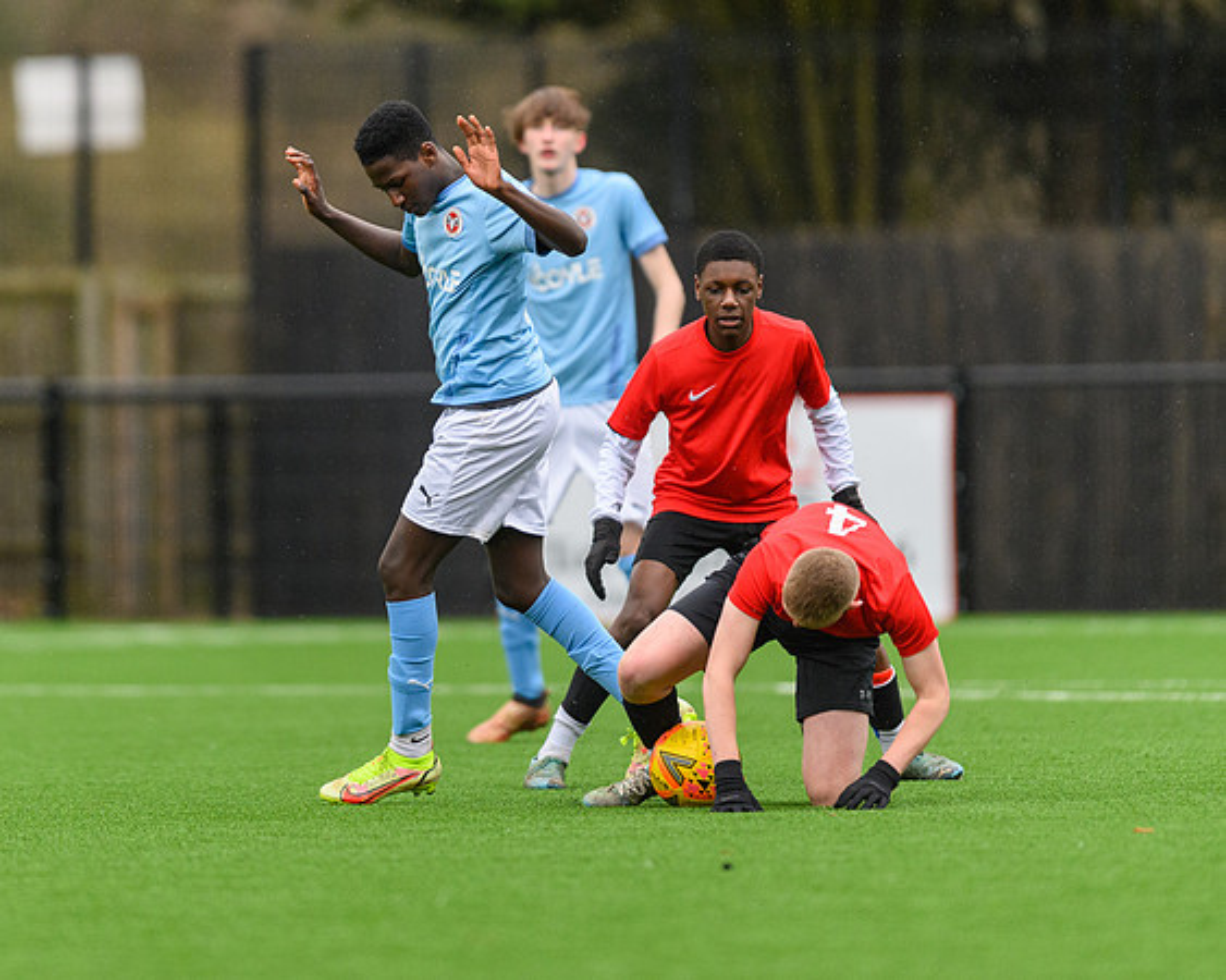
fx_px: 21577
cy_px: 484
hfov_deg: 3.3
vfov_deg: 2.6
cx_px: 426
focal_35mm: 595
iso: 1800
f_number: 2.8
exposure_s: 1/2000
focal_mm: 400
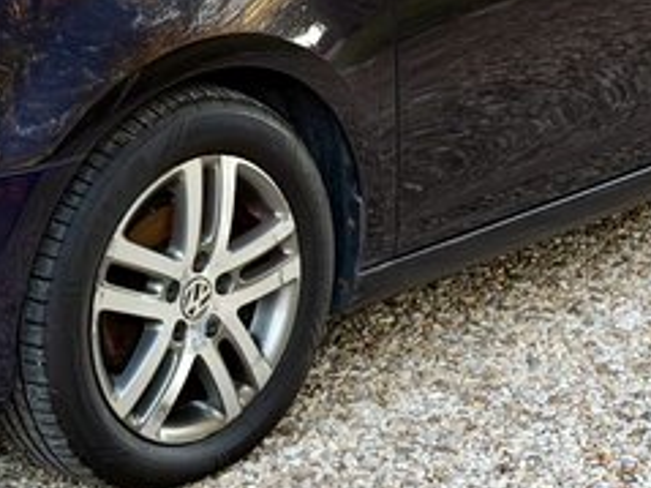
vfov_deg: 9.2
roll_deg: -0.5
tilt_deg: -13.8
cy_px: 93
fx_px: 3026
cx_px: 245
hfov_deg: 12.3
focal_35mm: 161
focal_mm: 6.76
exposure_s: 1/121
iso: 80
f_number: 1.78
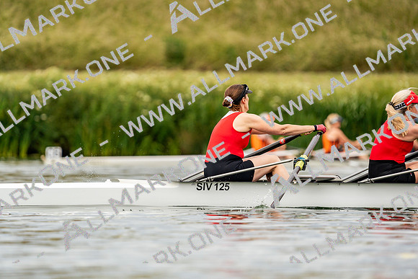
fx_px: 6213
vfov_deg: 2.6
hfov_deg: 3.9
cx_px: 209
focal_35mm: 535
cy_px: 140
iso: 320
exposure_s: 1/2000
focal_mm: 535
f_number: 6.3
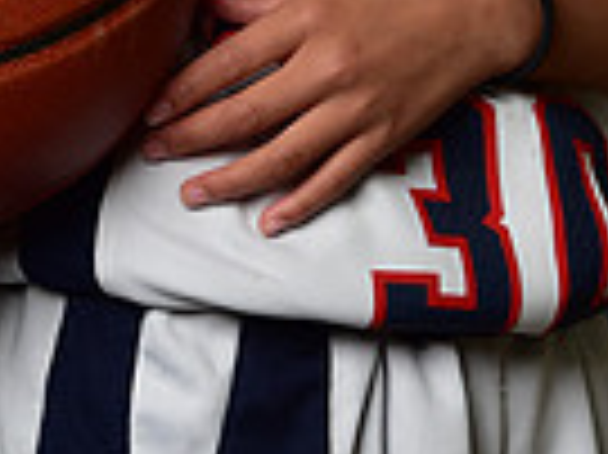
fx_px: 10161
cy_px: -463
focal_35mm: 579
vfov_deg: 2.6
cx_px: 218
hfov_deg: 3.4
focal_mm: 140
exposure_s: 1/160
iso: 250
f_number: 5
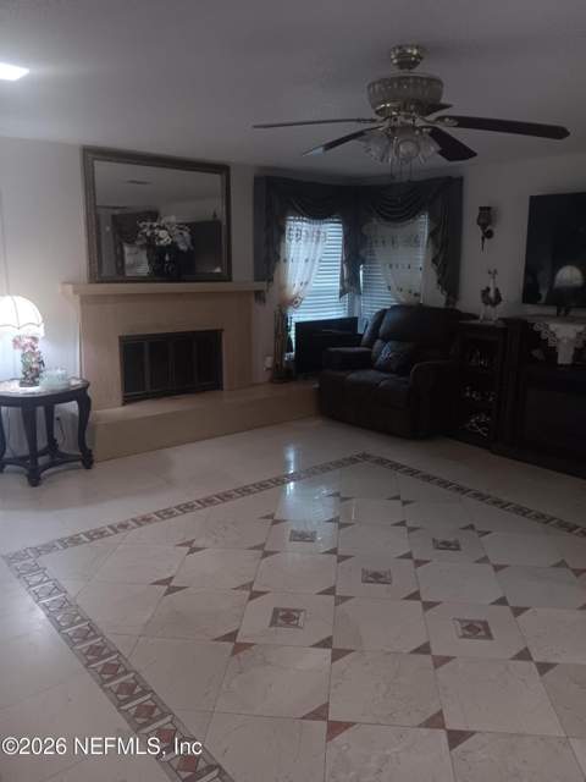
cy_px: 391
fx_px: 587
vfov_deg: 67.3
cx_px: 293
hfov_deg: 53.1
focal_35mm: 26
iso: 200
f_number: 1.8
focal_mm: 3.98
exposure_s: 1/20.4
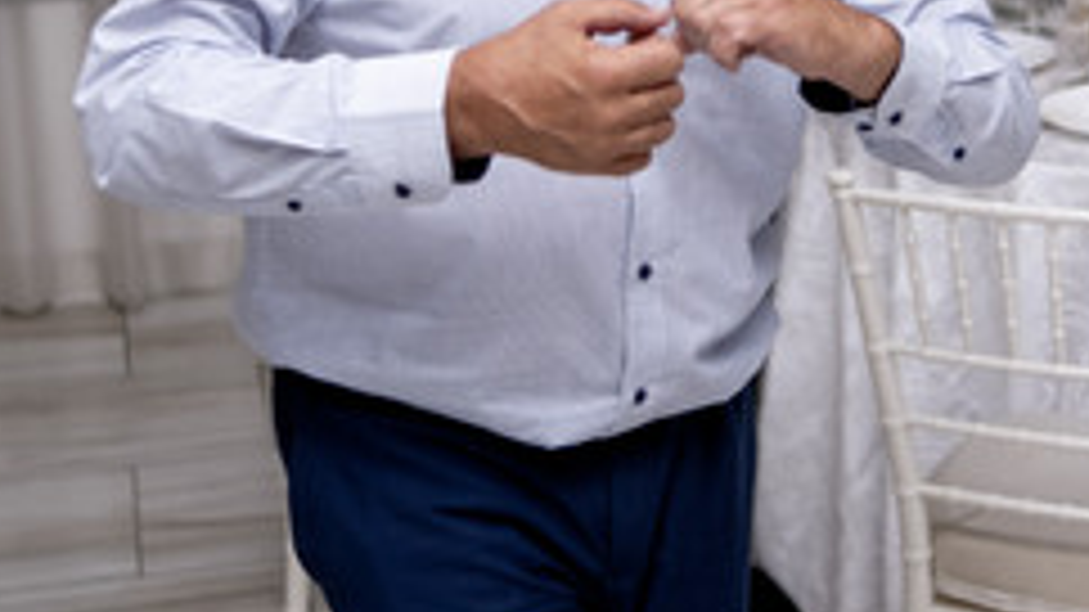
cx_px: 828
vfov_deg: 12.1
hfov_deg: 21.8
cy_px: -164
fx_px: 2800
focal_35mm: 97
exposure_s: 1/200
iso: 640
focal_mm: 23
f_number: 1.6
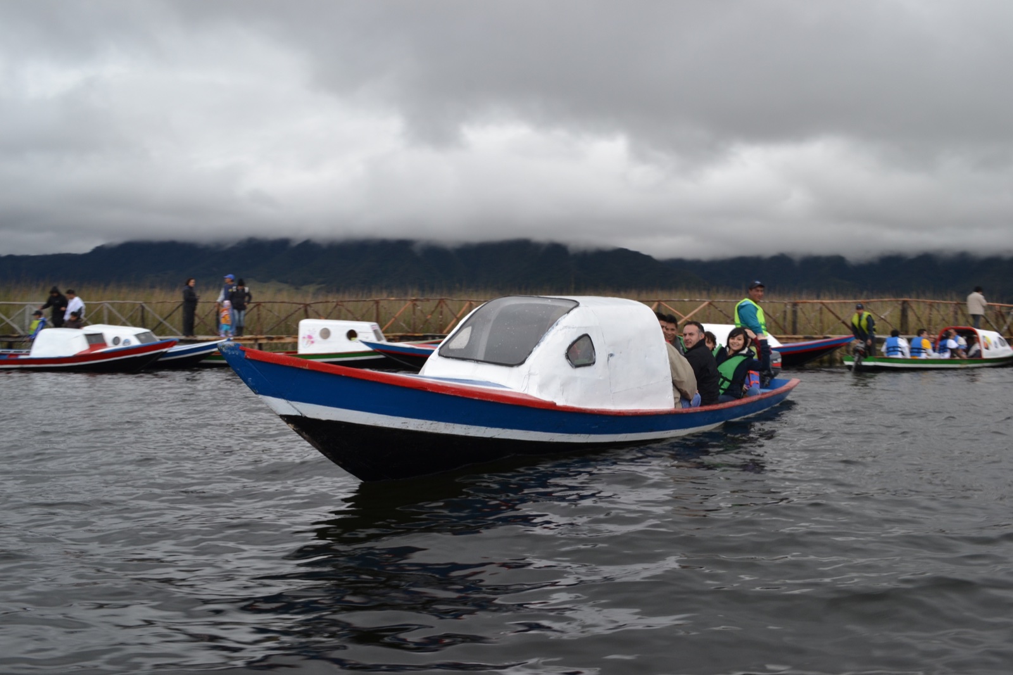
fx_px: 844
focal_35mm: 30
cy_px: 338
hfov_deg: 61.9
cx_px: 506
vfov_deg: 43.6
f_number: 11
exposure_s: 1/50
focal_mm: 20
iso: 200
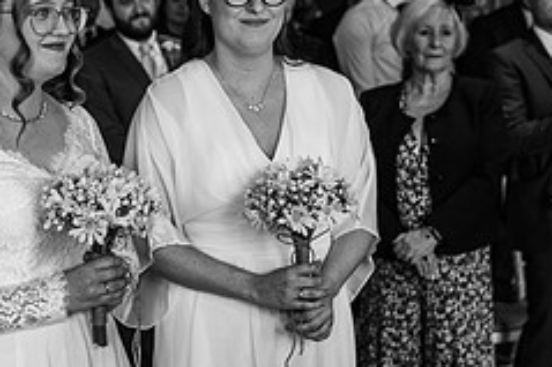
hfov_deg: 23.5
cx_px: 90
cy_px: 231
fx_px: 1302
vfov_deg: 16.0
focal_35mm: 85
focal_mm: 35
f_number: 2.8
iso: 360
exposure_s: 1/200
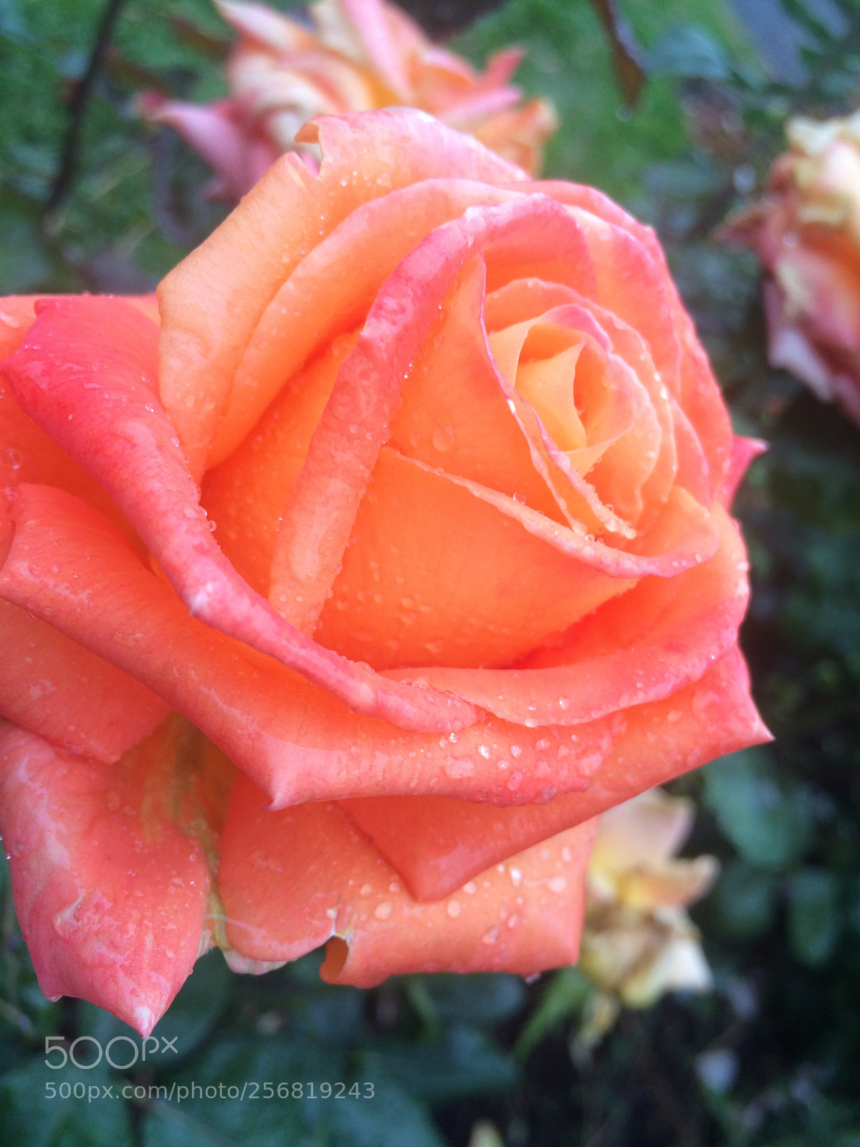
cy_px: 574
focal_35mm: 29
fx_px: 961
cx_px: 430
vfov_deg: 61.7
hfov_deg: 48.2
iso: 50
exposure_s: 1/120
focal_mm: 4.15
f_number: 2.2
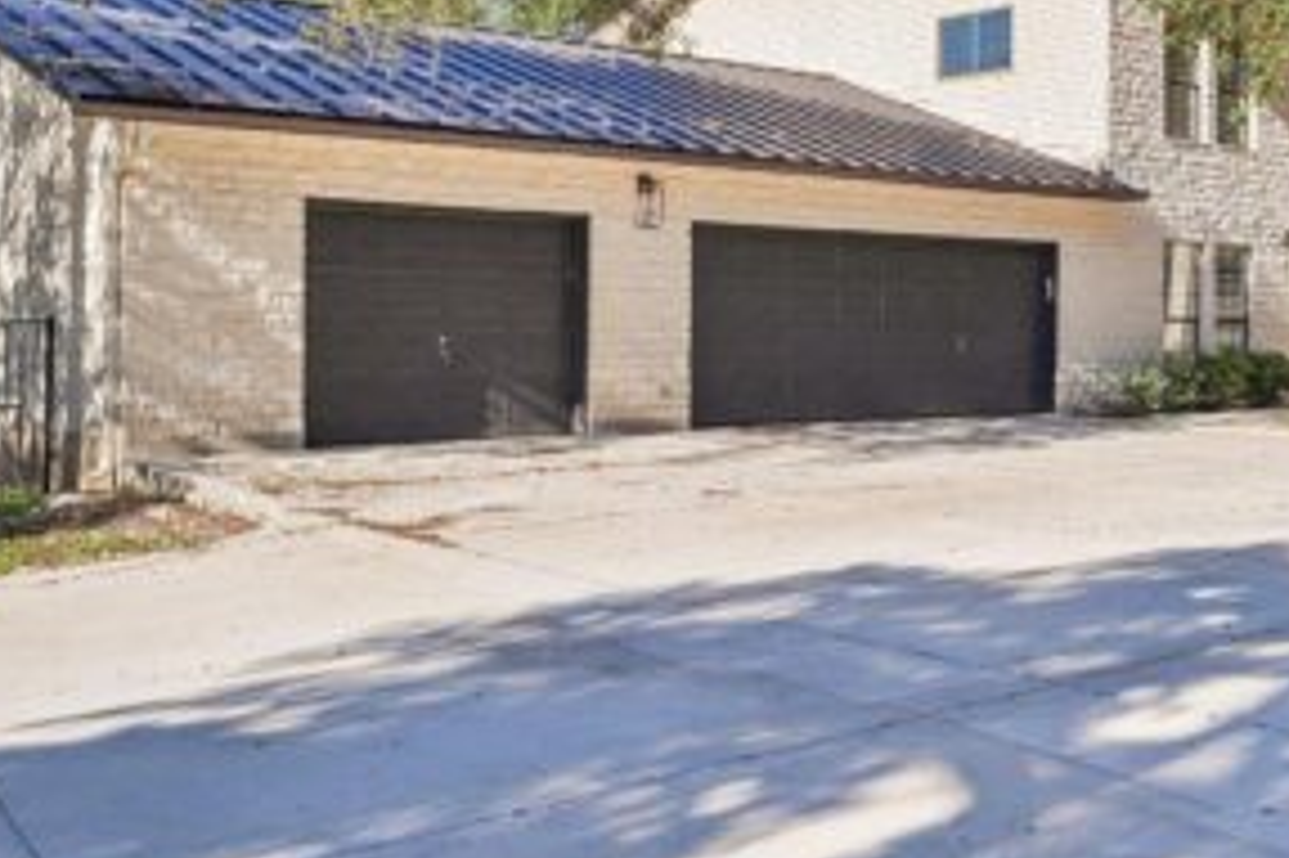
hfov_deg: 40.3
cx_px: 997
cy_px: 296
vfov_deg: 28.3
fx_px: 1691
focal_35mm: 47
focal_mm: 22.6
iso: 400
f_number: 8
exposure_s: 1/1000
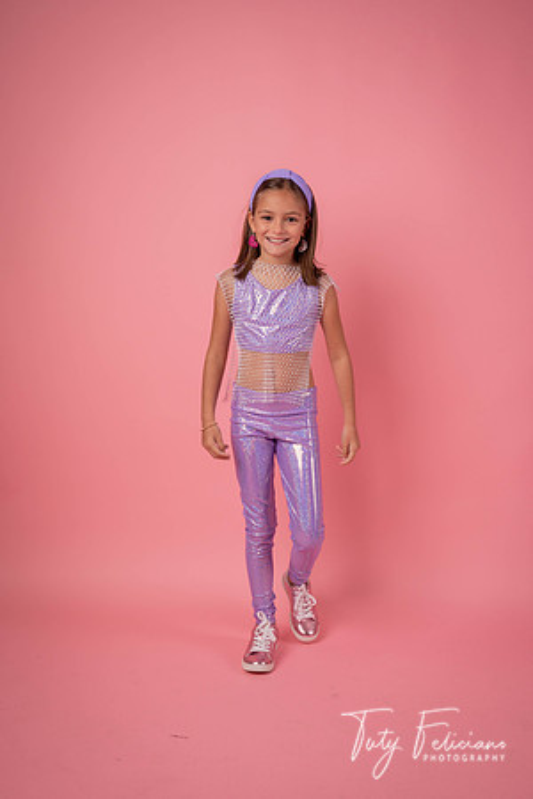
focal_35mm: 46
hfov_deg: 29.2
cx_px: 266
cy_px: 400
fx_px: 1022
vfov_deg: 42.7
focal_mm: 46
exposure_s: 1/100
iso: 160
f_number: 5
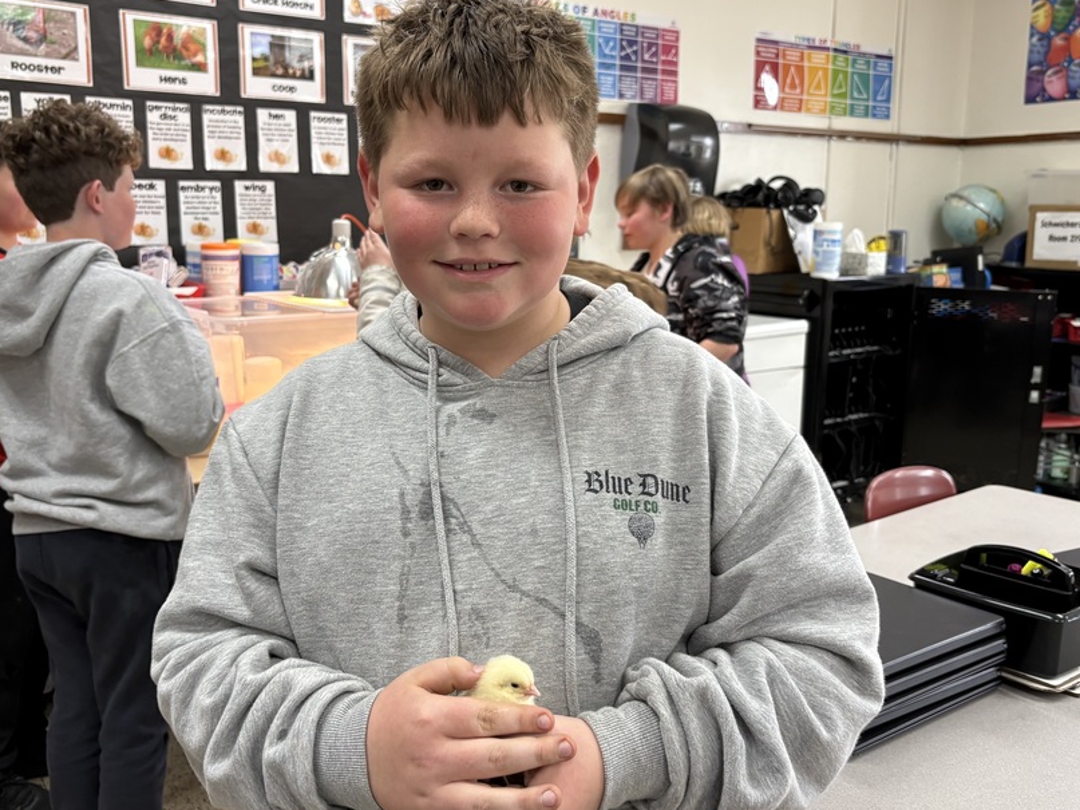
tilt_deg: -10.7
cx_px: 523
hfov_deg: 55.3
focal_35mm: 33
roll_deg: -0.3
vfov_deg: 42.9
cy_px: 394
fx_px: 1029
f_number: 1.6
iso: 125
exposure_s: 1/60
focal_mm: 5.96
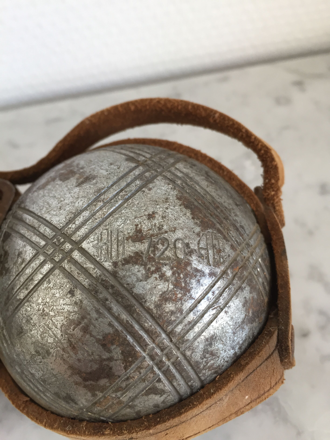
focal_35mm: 29
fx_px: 369
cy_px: 220
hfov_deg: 48.2
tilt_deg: -54.7
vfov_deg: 61.7
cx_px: 165
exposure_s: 1/33
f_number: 2.2
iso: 40
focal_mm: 4.15
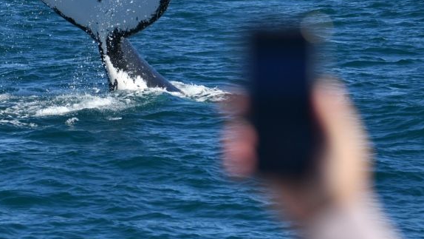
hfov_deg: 8.0
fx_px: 3036
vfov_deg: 4.5
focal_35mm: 270
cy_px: 121
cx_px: 208
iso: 900
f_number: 5.3
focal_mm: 185
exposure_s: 1/8000
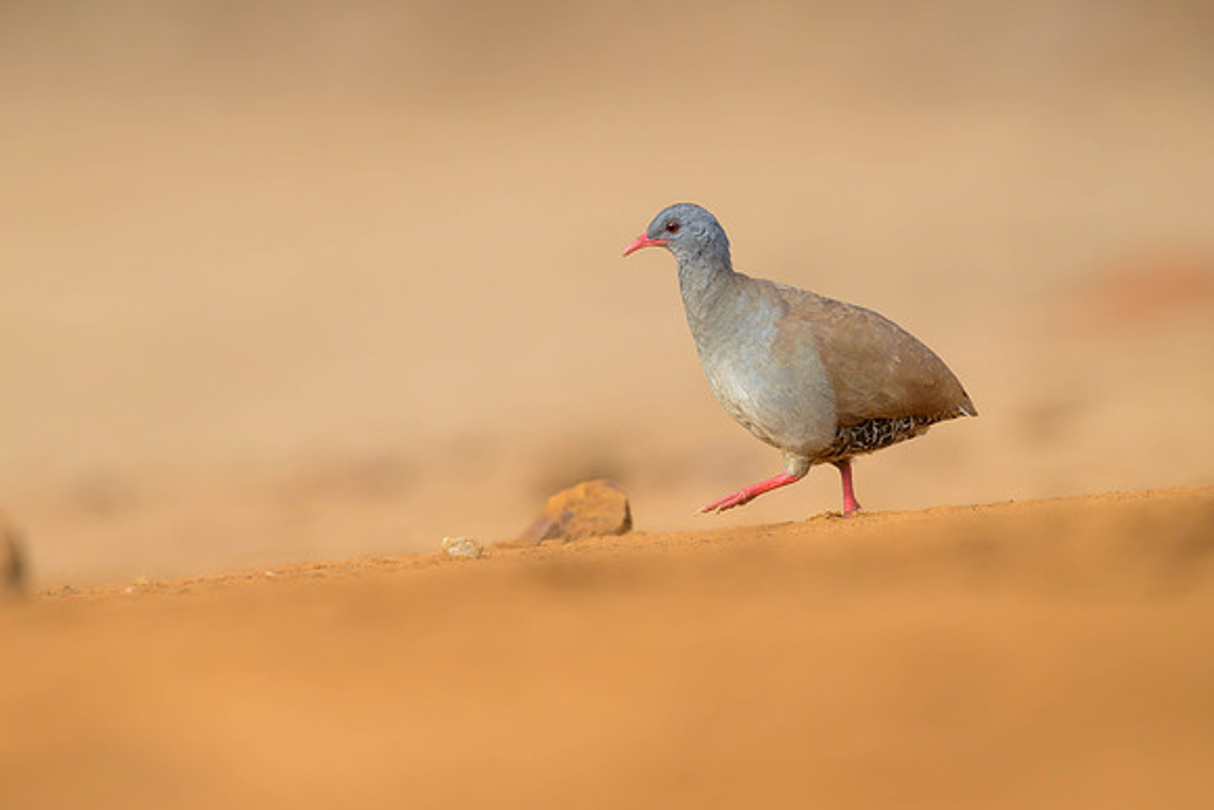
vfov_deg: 2.0
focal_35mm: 703
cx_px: 502
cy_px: 323
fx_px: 23718
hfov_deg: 2.9
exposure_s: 1/1000
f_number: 5.6
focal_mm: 560
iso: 320
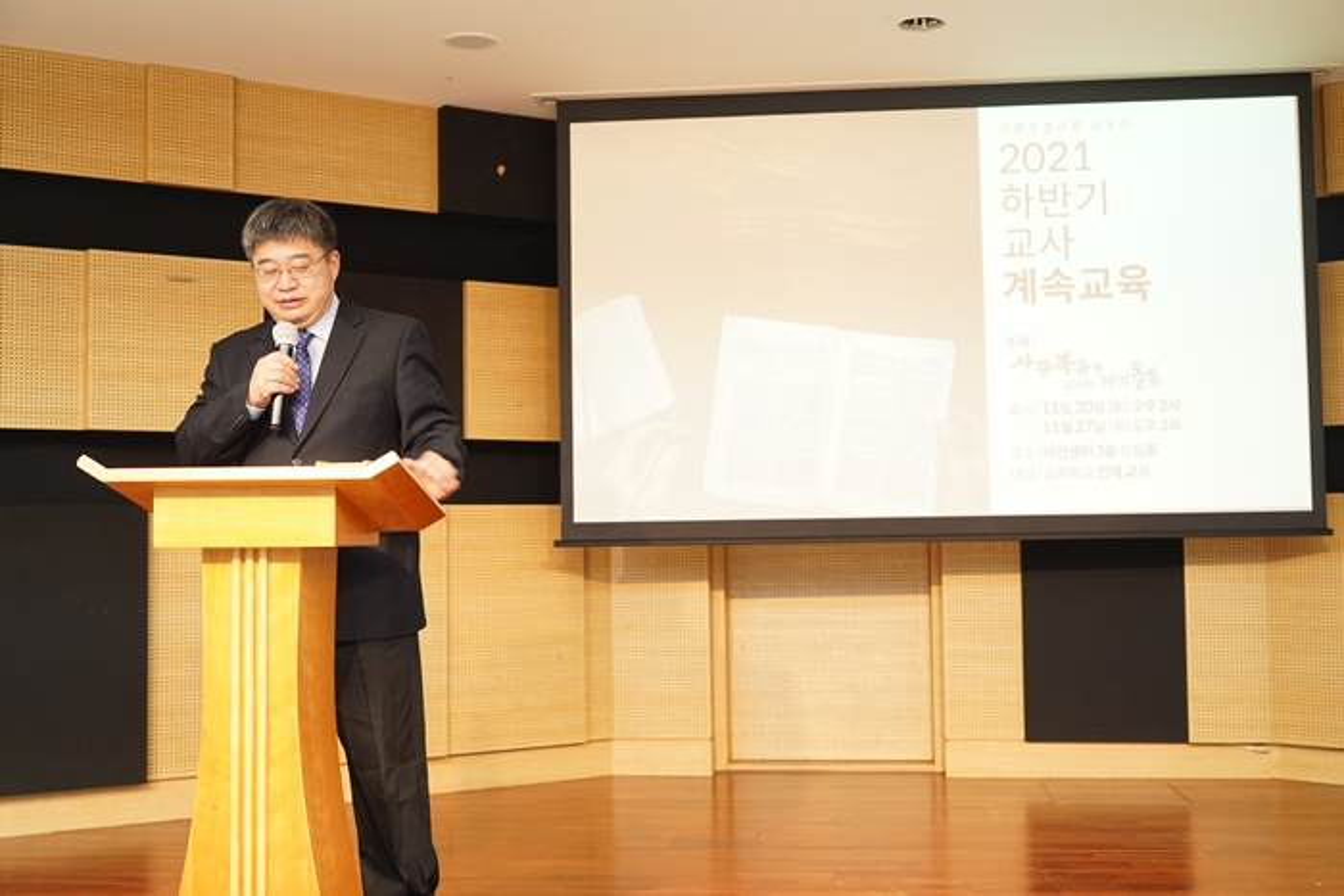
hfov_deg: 45.4
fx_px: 1606
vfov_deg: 31.2
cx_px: 672
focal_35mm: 43
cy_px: 448
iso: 1600
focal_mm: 43
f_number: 4
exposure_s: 1/50
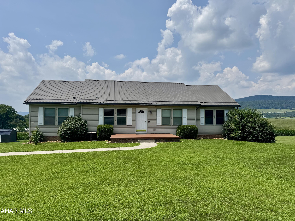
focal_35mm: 24
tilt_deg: +1.4
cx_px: 148
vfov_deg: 56.8
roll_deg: -0.9
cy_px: 110
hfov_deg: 71.6
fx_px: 205
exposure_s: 1/7937
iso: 80
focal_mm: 6.76
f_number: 1.78
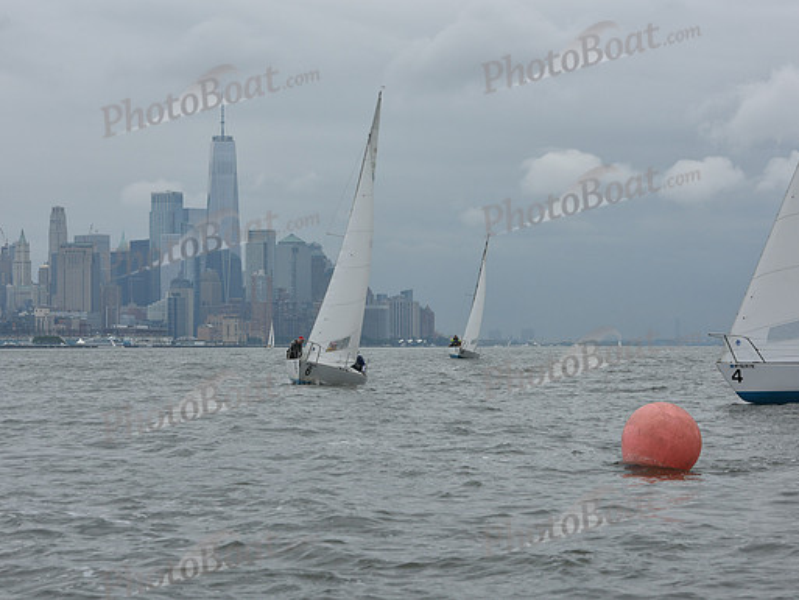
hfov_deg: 19.6
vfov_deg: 14.8
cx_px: 402
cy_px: 300
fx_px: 2309
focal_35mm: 100
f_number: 9
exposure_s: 1/800
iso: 400
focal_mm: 92
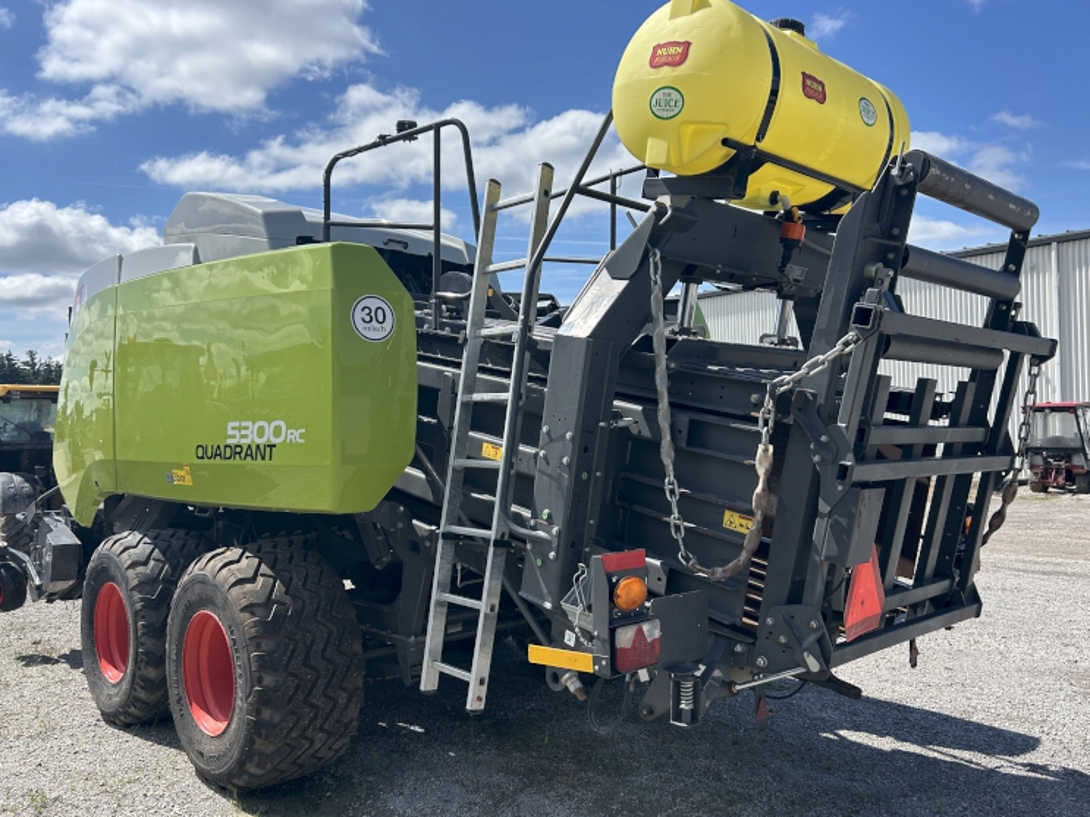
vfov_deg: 49.7
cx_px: 513
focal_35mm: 28
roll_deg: +1.9
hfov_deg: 63.4
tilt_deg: -0.8
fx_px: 882
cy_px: 431
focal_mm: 5.7
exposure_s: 1/3968
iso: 50
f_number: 1.5
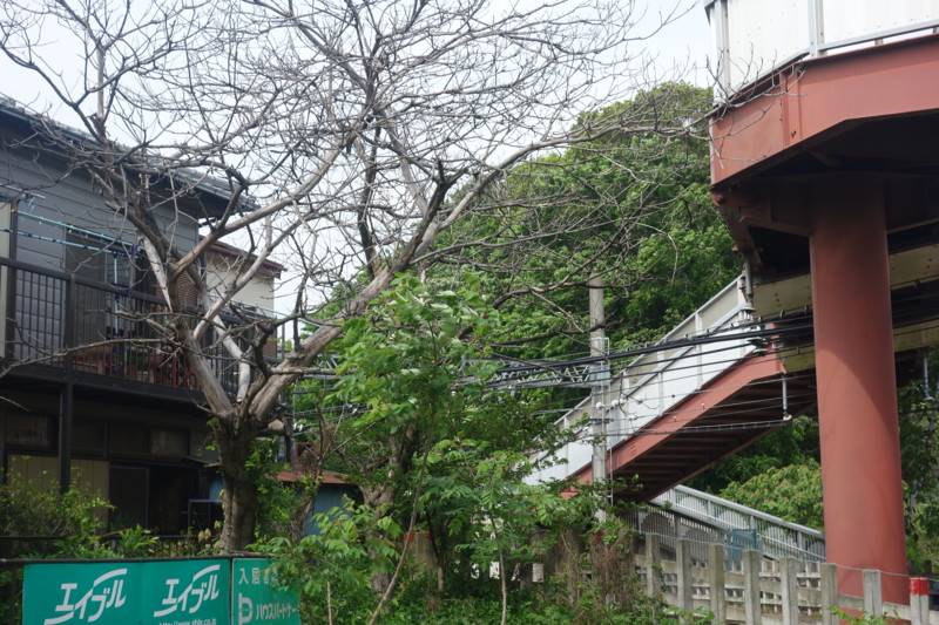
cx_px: 470
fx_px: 1512
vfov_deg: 23.4
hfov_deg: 34.5
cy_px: 312
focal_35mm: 58
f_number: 5.6
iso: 125
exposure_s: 1/320
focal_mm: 21.53
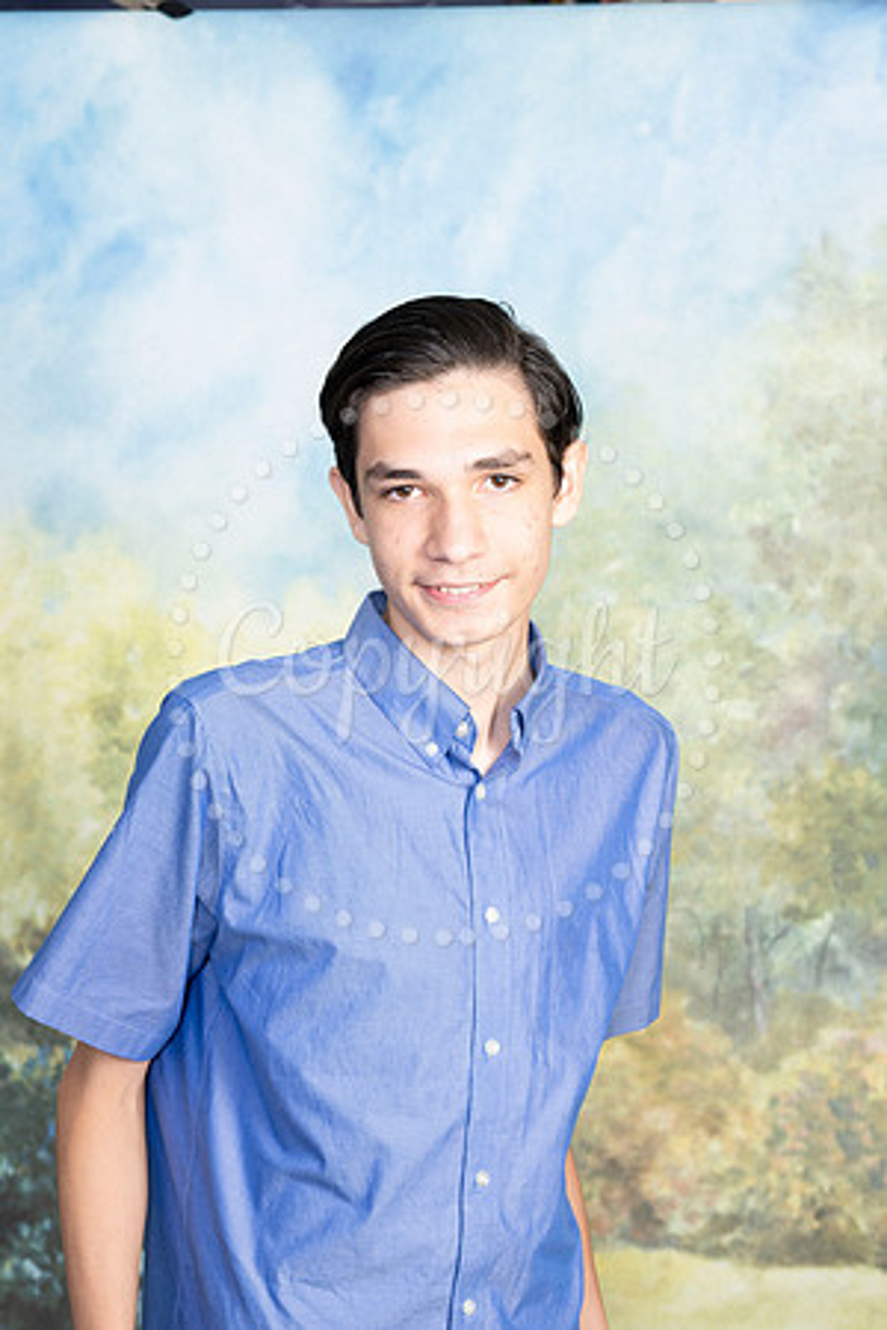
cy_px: 665
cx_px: 444
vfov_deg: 23.9
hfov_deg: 16.1
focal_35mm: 85
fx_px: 3141
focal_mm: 85
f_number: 9
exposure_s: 1/125
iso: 320
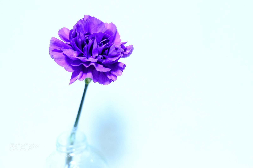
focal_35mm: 36
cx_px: 126
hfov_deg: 53.1
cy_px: 84
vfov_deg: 36.9
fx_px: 253
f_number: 3.2
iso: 1600
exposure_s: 1/30
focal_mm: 24.3
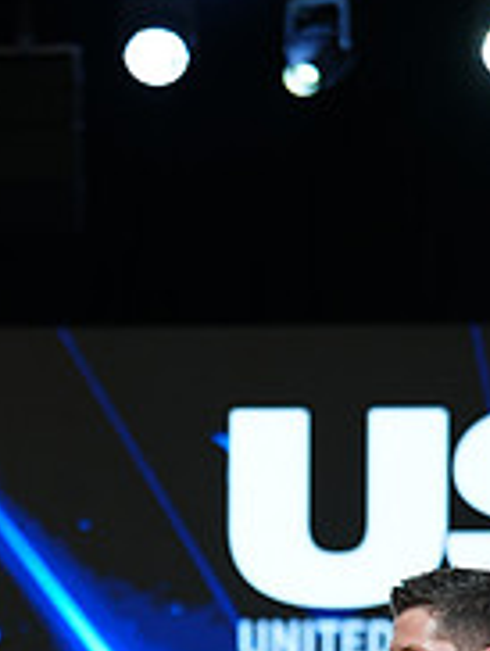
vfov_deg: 9.1
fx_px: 4030
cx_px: 5
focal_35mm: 214
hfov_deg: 6.9
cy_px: 898
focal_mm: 70
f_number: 2.8
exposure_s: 1/400
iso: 500
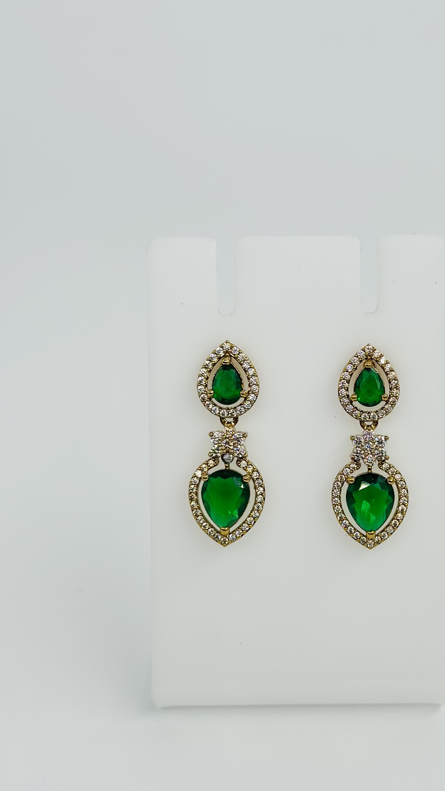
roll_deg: -1.7
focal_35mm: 55
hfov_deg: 21.7
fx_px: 1154
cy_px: 397
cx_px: 302
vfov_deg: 37.9
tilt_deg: -24.5
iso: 80
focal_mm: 6.86
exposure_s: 1/1289
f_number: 1.78
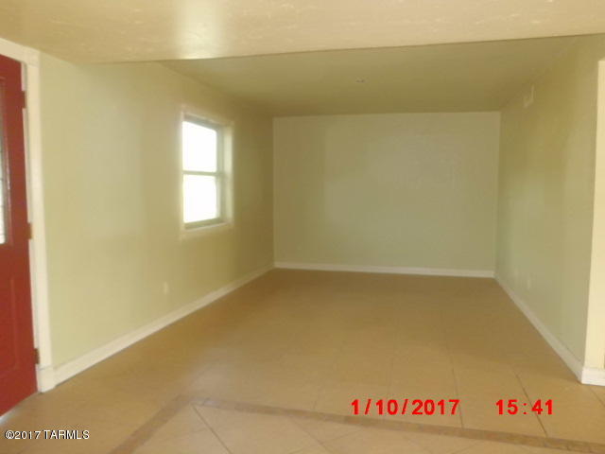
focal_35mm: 26
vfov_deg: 53.1
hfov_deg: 67.3
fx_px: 454
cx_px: 302
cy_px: 227
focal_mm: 4.7
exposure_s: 1/60
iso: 400
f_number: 2.8
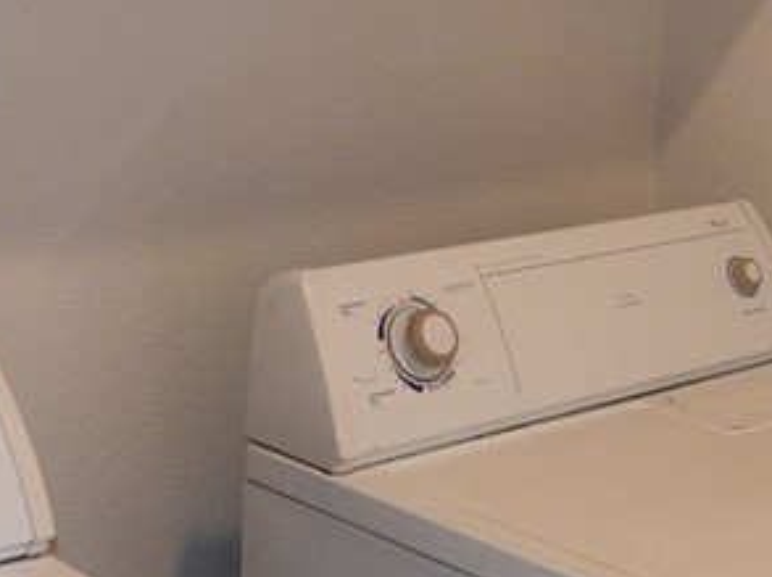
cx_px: 480
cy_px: 203
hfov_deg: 23.3
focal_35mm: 84
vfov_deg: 17.5
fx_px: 1871
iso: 200
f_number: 3.3
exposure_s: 1/30
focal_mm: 4.3
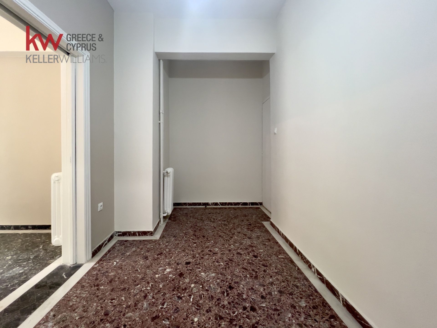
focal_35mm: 13
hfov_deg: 106.2
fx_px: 164
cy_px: 164
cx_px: 218
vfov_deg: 89.9
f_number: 1.8
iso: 250
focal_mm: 1.57
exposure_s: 1/50
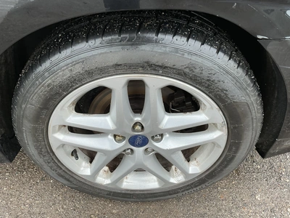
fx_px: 235
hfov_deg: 63.4
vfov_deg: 49.7
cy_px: 109
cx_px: 145
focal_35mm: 28
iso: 20
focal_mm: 3
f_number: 1.8
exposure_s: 1/238
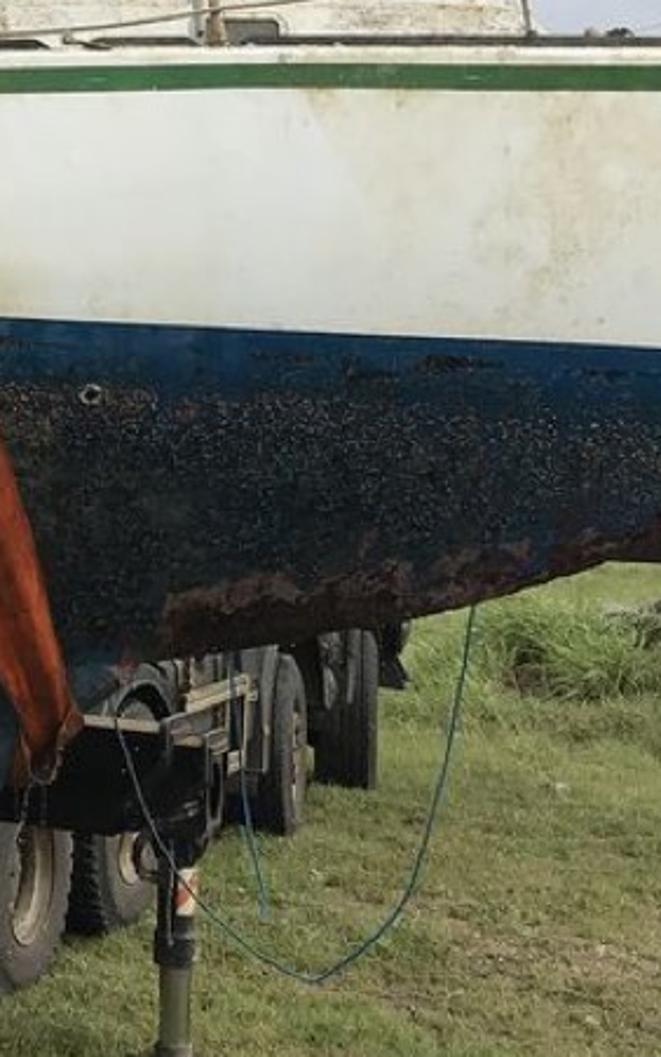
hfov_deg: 13.5
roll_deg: +3.3
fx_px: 2651
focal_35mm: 92
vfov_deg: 22.2
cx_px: -277
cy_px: 198
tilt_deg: +6.5
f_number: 1.8
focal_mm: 3.99
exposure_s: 1/2457
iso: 20
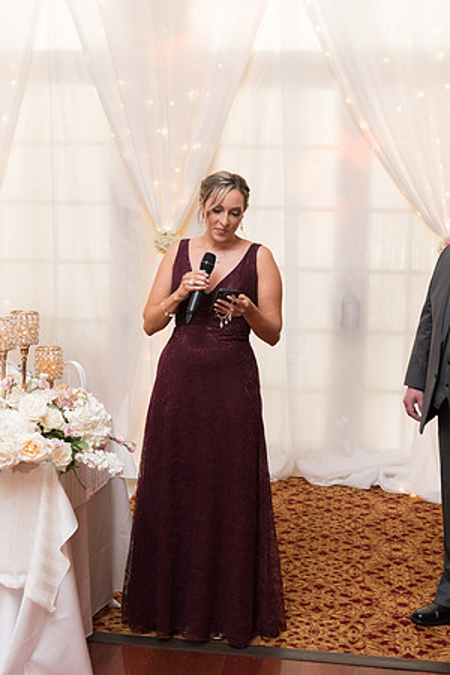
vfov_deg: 39.6
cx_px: 225
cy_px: 338
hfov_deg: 27.0
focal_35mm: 50
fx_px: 937
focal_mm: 50
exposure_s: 1/125
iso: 2200
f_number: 5
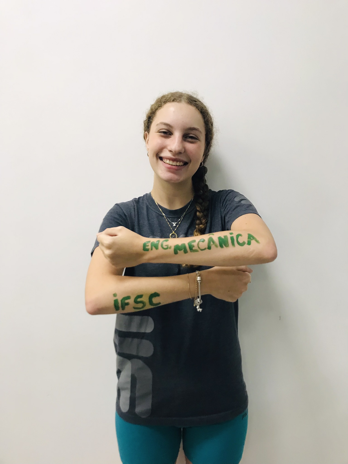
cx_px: 174
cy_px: 232
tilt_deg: -7.3
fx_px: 375
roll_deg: -1.6
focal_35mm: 28
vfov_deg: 63.4
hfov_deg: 49.7
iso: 32
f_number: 1.8
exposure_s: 1/30
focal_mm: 3.99
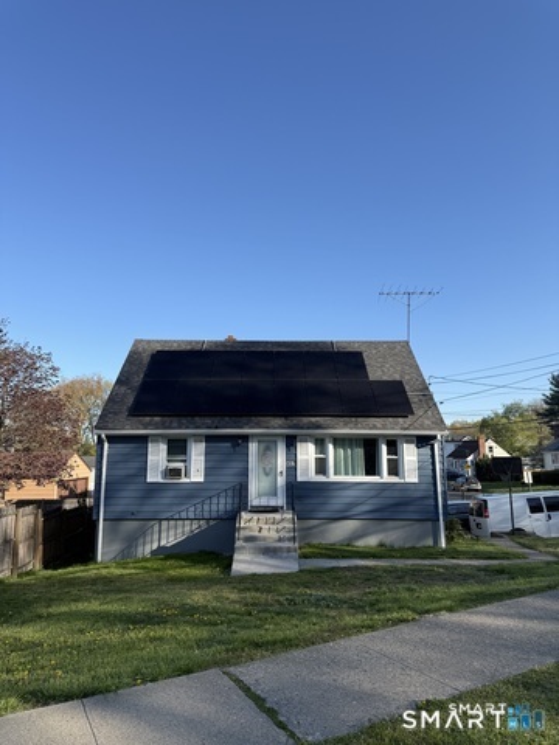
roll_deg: +0.4
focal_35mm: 24
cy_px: 372
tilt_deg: +8.6
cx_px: 280
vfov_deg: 71.6
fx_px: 517
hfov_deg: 56.8
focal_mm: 6.76
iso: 80
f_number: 1.78
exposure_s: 1/2703
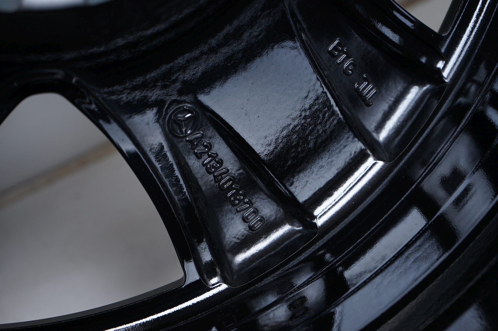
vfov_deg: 20.9
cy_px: 166
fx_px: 898
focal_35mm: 65
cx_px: 249
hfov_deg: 31.0
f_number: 7.1
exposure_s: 1/125
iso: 250
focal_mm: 65
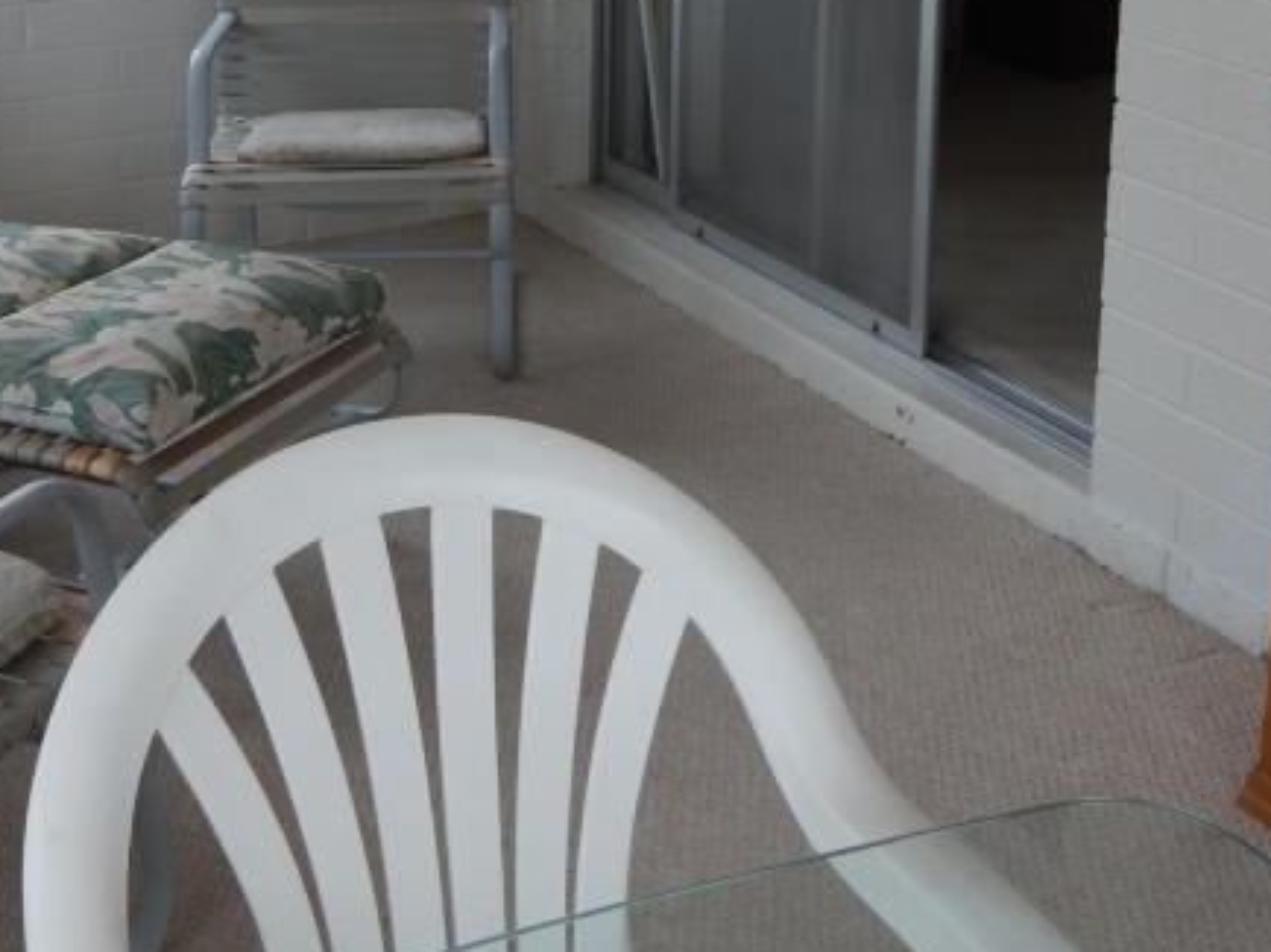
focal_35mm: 59
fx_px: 2165
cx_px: 636
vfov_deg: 23.8
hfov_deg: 32.7
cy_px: 26
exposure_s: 1/250
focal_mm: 4.5
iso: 125
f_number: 3.1
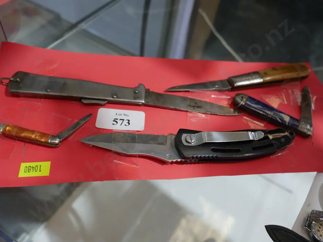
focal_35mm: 30
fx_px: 280
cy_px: 121
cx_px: 162
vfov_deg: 46.8
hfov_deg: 59.9
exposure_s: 1/60
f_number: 3.6
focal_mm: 15
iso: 320
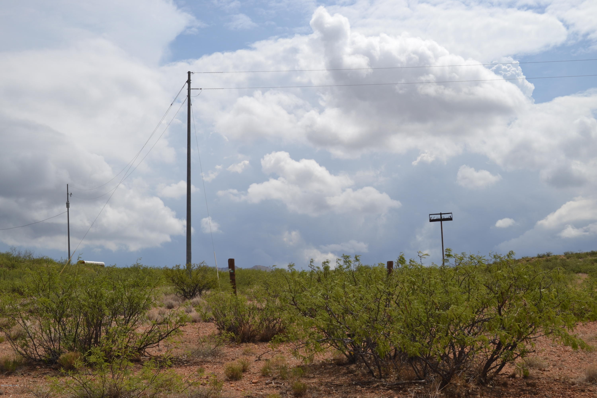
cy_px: 199
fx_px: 771
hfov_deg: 42.3
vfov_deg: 28.9
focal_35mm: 46
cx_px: 298
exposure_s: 1/400
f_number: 10
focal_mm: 31
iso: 100
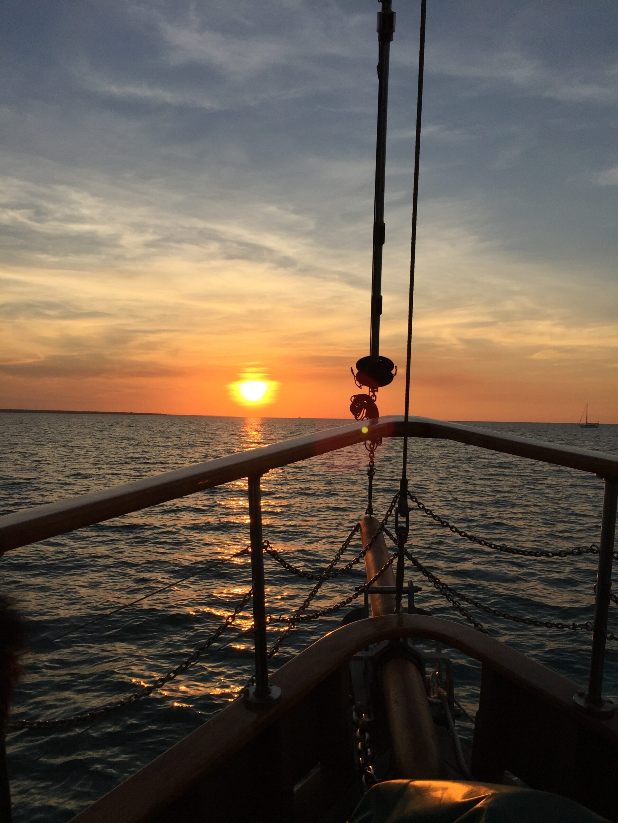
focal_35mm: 29
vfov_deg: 61.7
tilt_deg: +0.8
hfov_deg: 48.2
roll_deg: -1.5
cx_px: 309
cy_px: 412
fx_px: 690
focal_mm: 4.15
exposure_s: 1/2475
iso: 32
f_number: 2.2
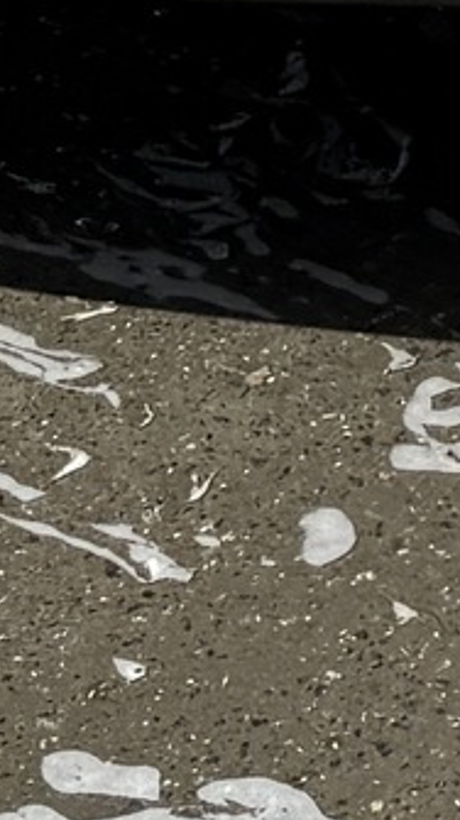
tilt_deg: -14.0
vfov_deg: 8.3
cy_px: -1486
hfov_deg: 4.8
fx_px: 4888
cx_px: 1867
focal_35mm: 225
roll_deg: -2.3
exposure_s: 1/3145
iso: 80
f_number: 1.78
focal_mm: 6.76
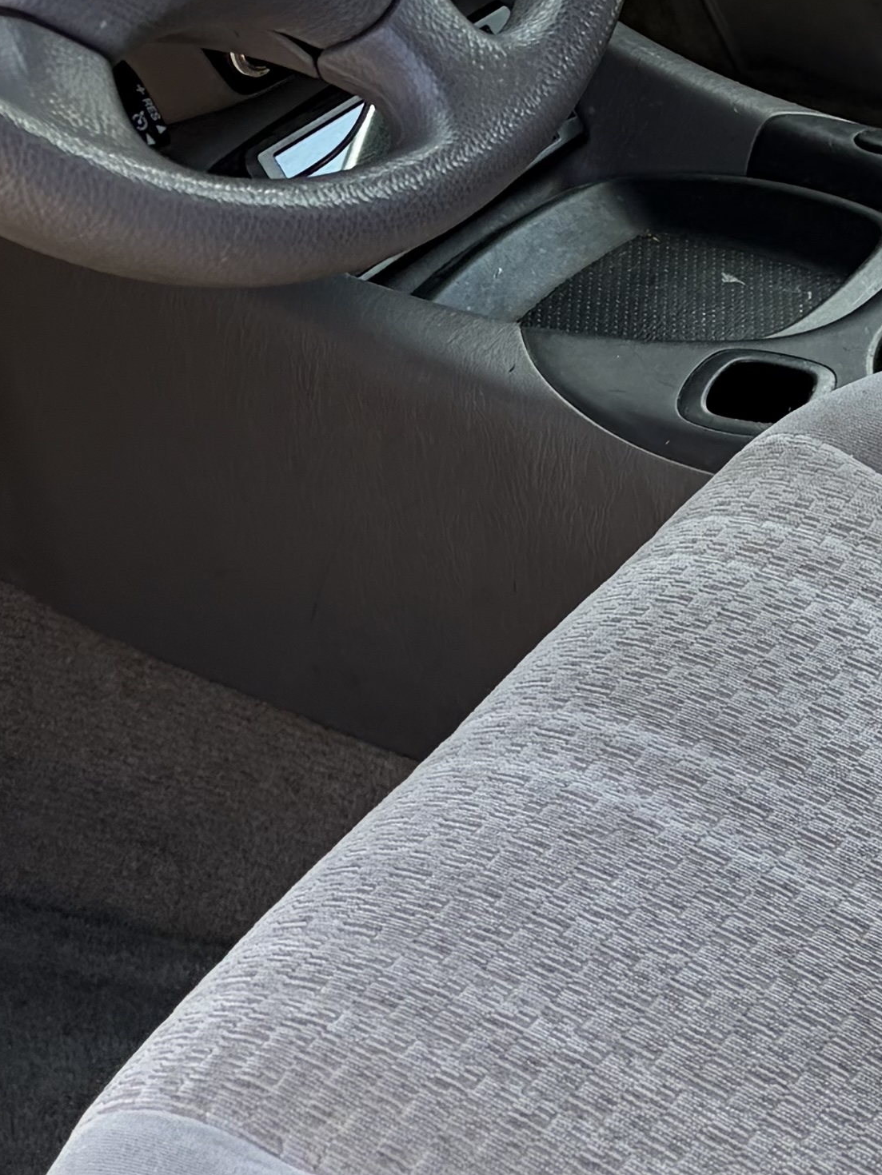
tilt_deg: -14.7
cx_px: 1078
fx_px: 3430
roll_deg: +3.5
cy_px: -336
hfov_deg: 14.2
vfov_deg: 18.2
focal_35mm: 101
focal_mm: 5.96
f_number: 1.6
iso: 50
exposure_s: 1/444
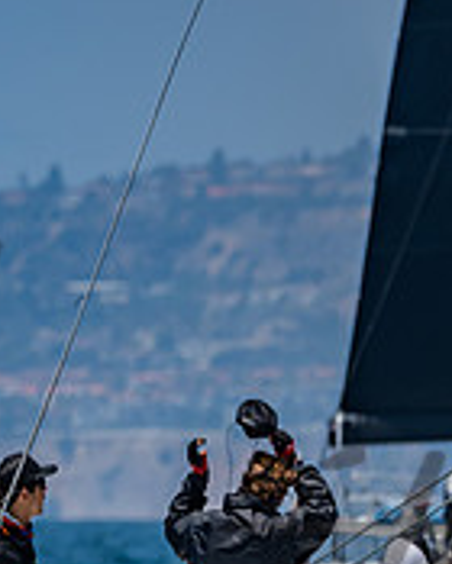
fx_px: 19548
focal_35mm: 1169
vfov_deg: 1.7
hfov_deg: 1.3
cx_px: -50
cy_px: 523
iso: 320
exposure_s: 1/1600
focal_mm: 290
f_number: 5.6
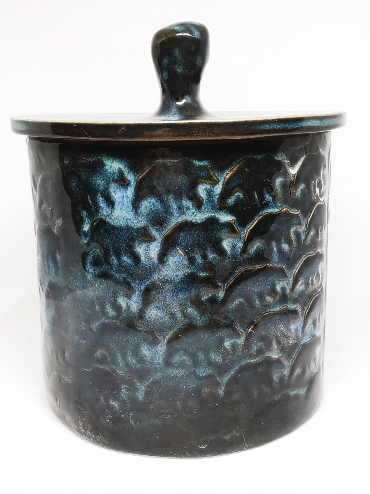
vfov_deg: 49.0
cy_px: 247
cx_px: 185
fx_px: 542
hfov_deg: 37.7
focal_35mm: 38
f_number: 2.2
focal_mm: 2.26
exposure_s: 1/50
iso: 160
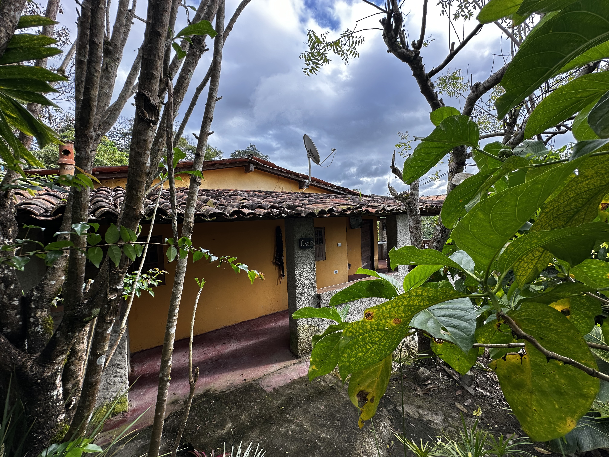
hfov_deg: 102.1
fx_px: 246
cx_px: 304
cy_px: 228
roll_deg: +2.2
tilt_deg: -0.9
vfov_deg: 85.7
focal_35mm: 14
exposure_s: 1/226
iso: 40
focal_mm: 2.22
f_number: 2.2
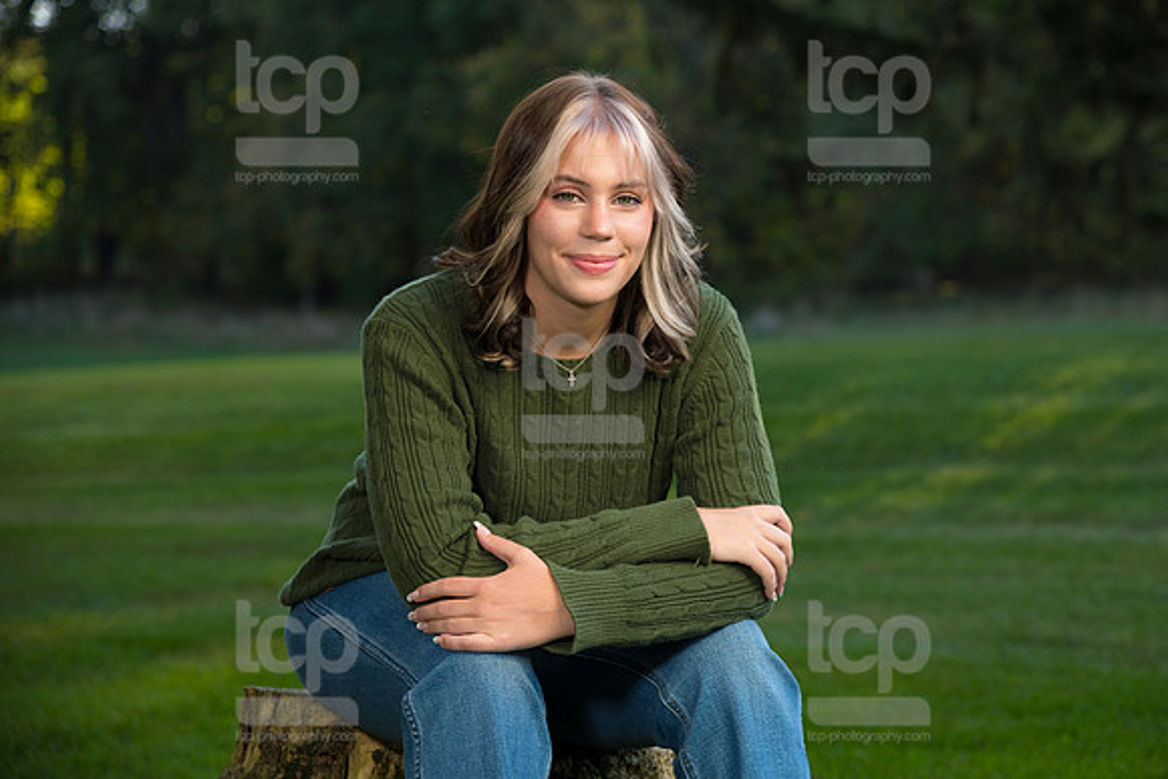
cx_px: 651
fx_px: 3109
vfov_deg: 14.3
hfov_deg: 21.3
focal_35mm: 96
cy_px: 345
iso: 160
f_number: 4.5
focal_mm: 86
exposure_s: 1/250
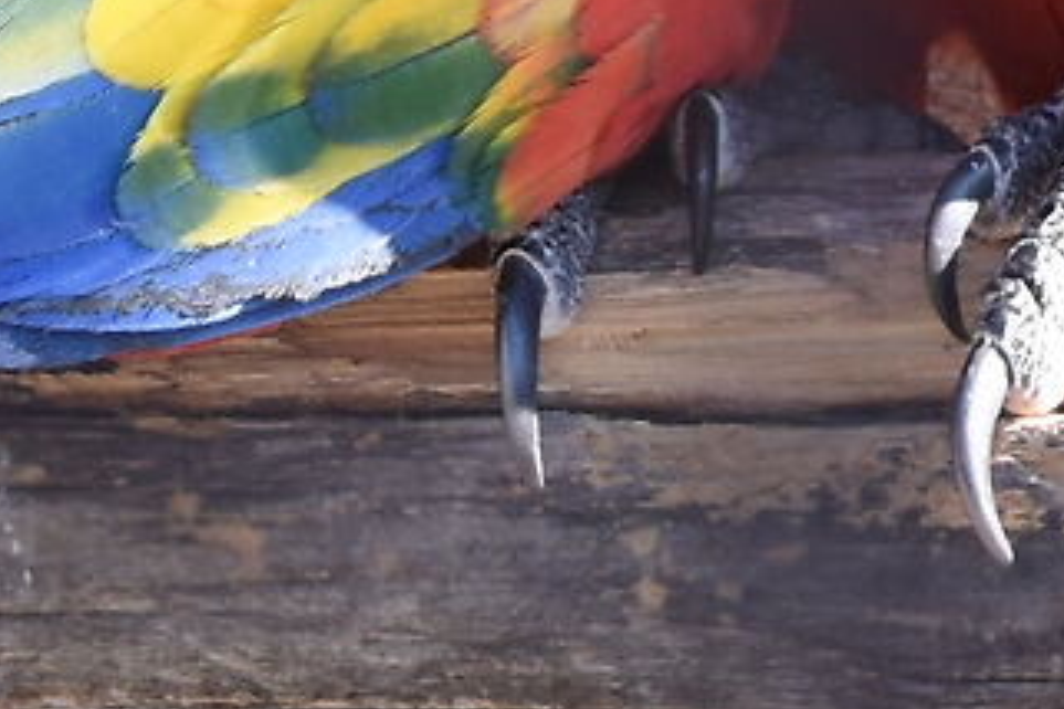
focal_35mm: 618
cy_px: -838
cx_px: 915
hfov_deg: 3.3
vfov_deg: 2.2
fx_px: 18256
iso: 250
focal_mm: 55
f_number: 5
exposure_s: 1/125
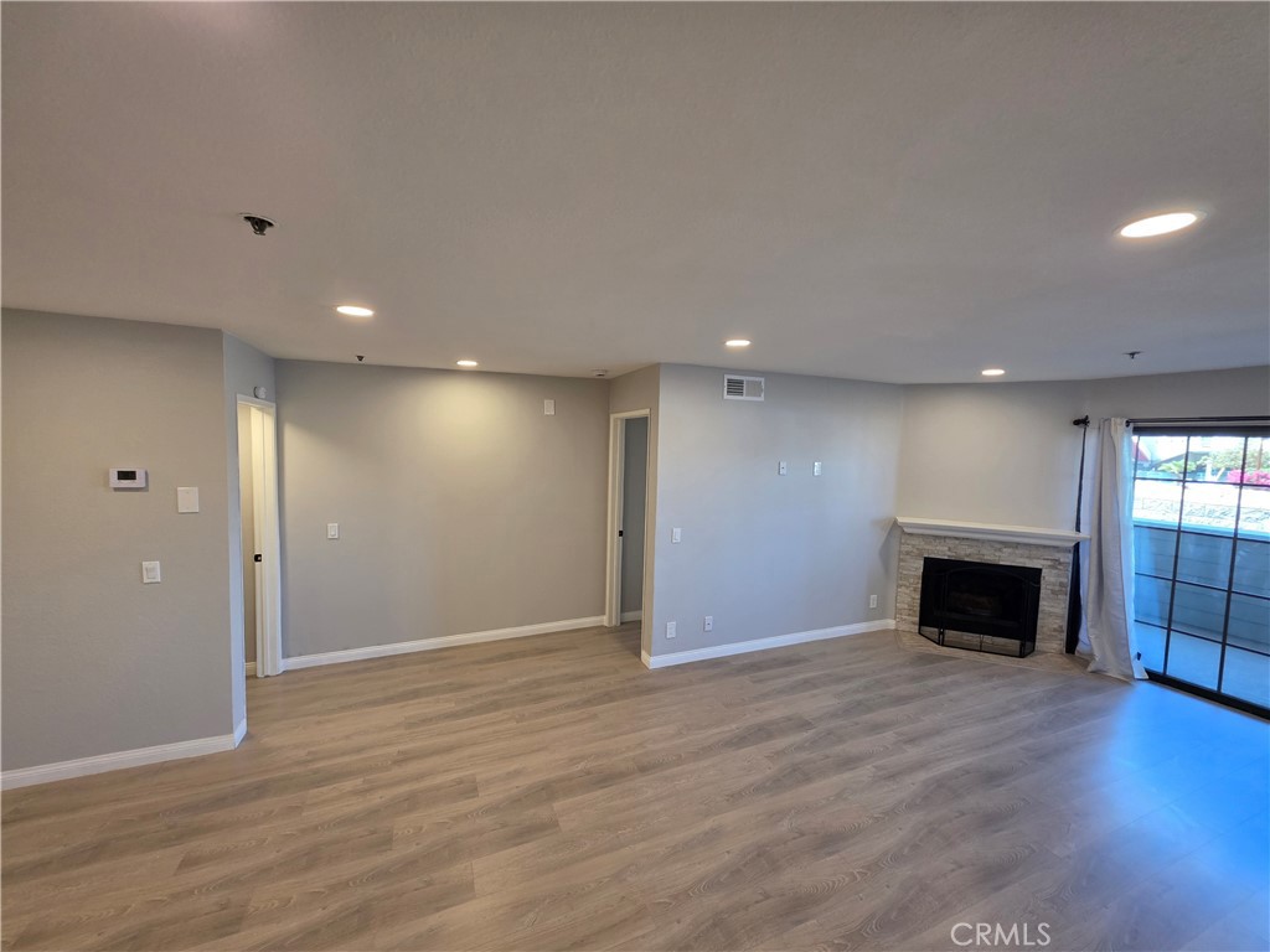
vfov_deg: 89.9
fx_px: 477
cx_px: 635
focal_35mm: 13
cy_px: 476
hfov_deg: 106.2
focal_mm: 2.2
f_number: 1.9
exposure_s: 1/120
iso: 200
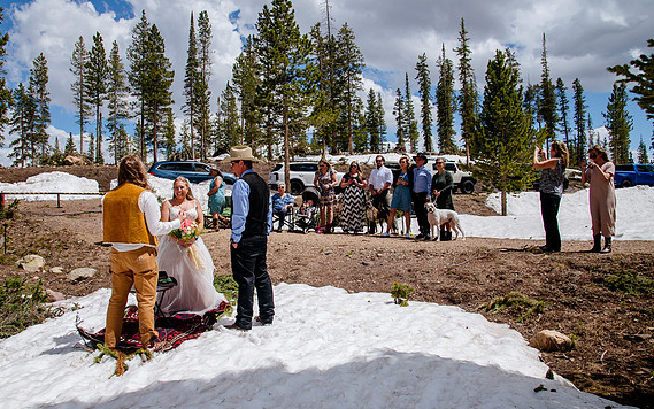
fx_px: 517
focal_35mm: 29
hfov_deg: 64.5
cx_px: 300
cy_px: 226
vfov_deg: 43.1
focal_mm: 24
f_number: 8
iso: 200
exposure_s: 1/640
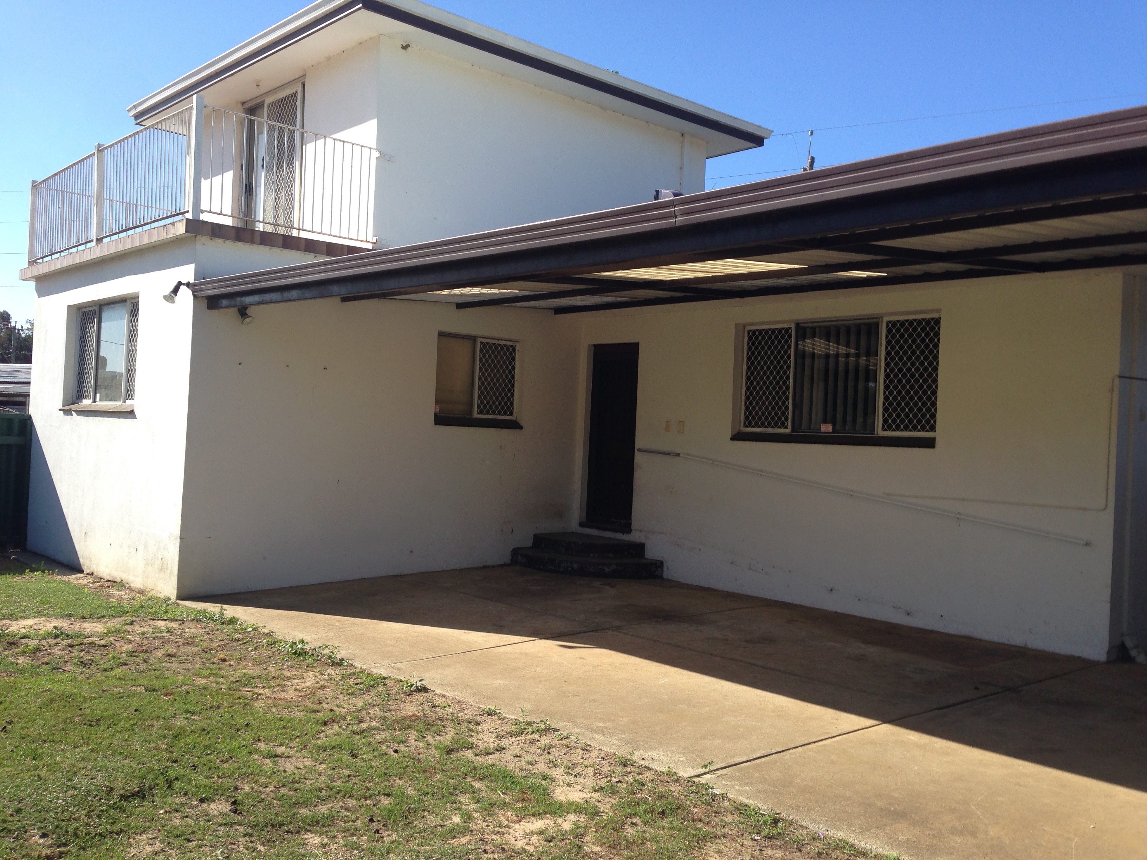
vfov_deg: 42.9
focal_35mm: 33
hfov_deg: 55.4
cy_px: 430
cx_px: 574
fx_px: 1093
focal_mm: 4.12
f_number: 2.4
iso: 50
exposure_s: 1/985
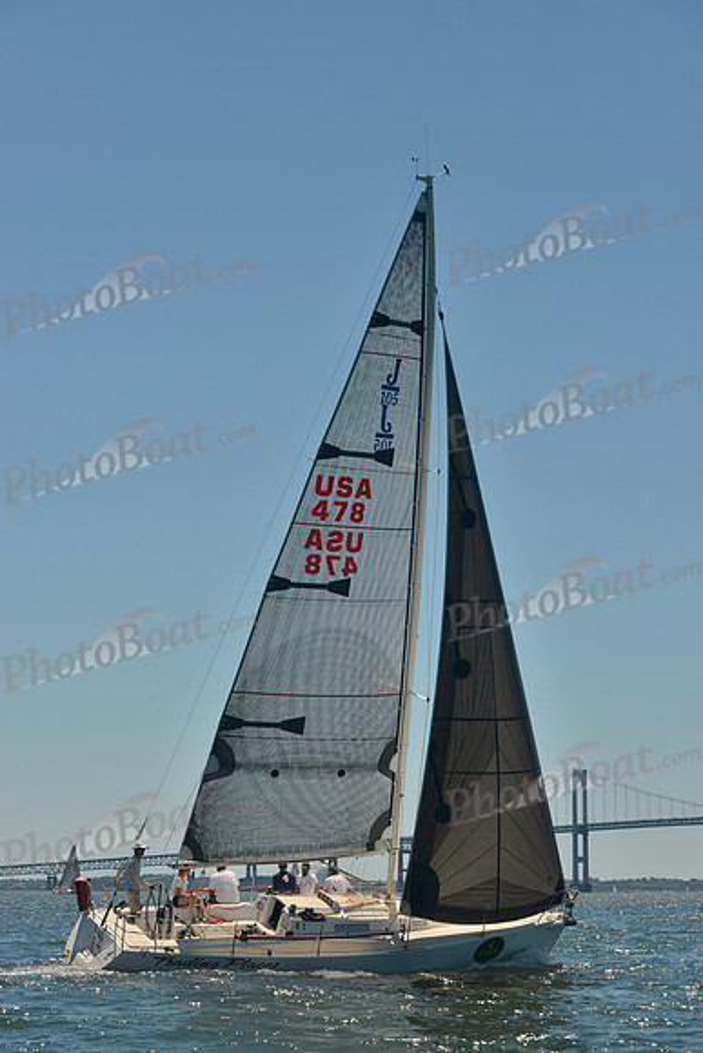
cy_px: 526
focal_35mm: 70
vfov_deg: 28.8
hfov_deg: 19.5
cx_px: 352
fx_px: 2049
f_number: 9
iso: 280
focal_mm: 70
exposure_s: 1/800
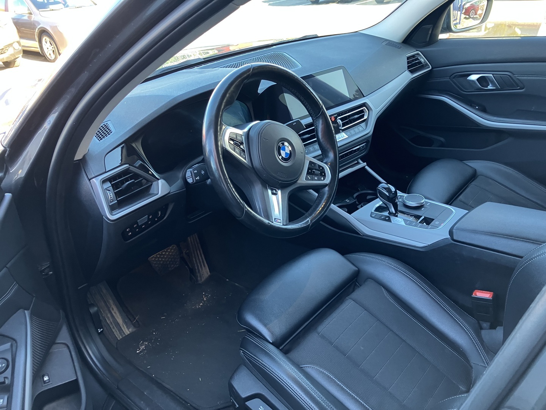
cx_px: 273
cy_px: 205
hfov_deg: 63.4
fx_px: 442
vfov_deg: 49.7
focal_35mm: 28
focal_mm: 3.99
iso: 80
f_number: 1.8
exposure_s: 1/60
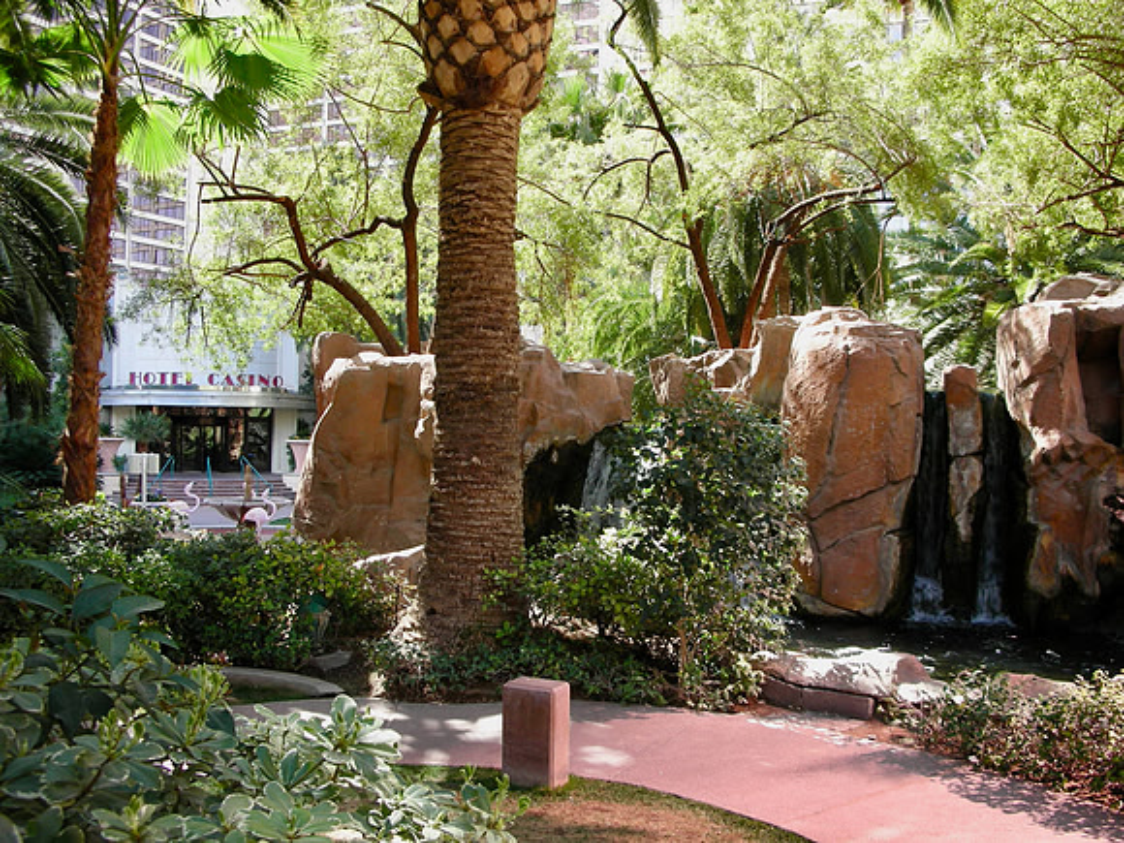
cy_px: 422
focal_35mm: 35
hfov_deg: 52.6
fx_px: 1136
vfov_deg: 40.7
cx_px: 562
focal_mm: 5.8
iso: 50
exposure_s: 1/69
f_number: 3
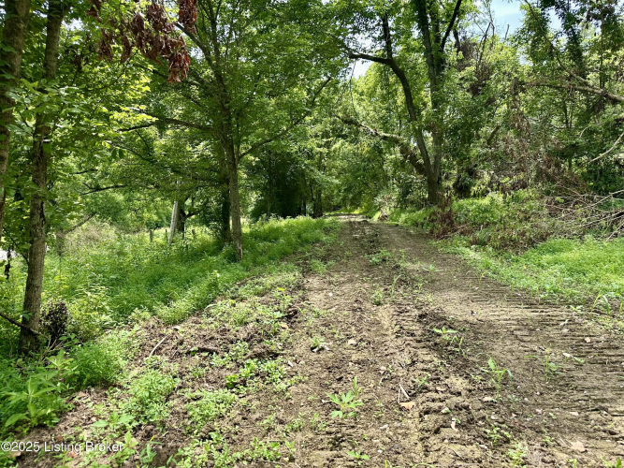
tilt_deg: -5.2
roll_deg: -6.1
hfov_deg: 71.6
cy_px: 234
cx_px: 312
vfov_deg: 56.8
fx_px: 433
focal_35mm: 24
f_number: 1.78
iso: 80
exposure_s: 1/1198
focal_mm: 6.86
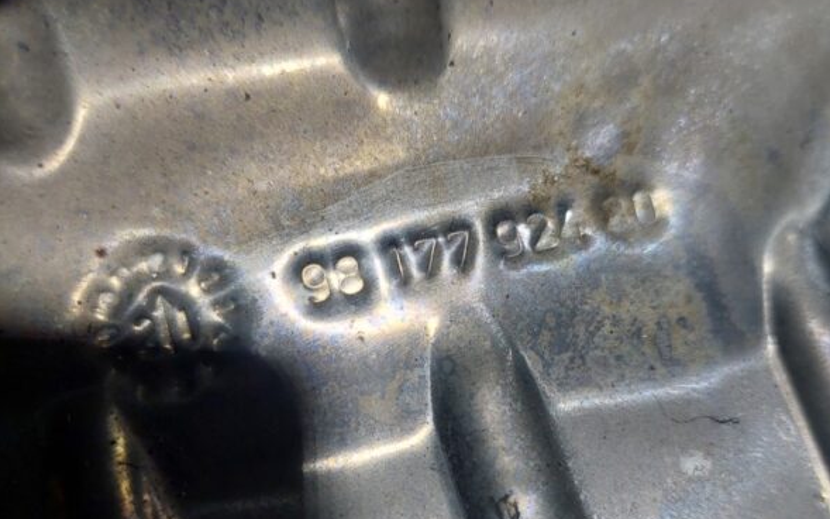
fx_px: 814
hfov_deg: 54.0
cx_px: 420
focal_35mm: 36
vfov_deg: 35.0
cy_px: 346
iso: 80
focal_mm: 5.23
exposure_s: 1/50
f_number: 1.8
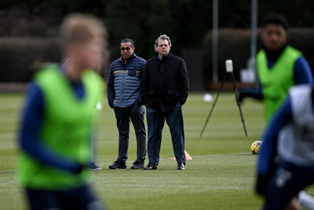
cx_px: 157
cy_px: 105
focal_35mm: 400
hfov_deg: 5.2
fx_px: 3489
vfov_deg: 3.4
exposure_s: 1/2000
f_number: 2.8
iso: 250
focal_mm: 400
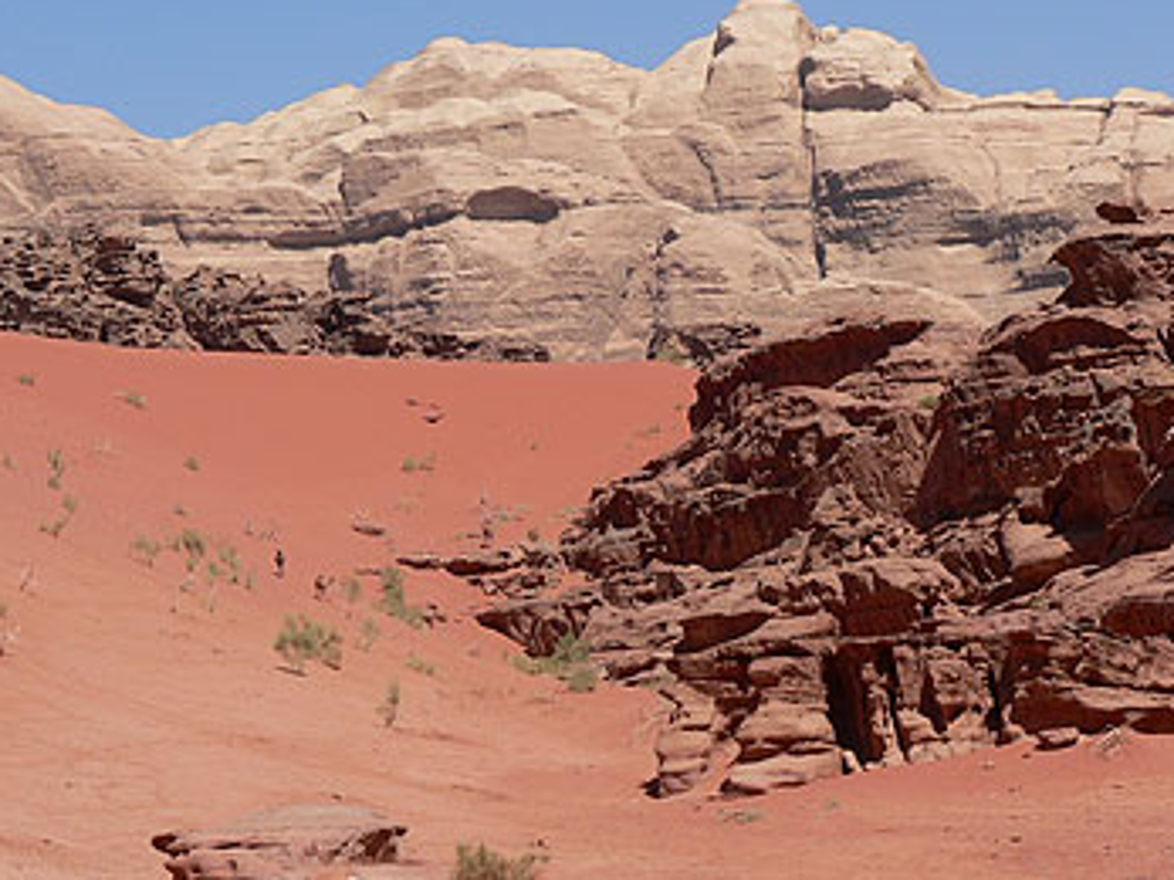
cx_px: 457
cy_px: 481
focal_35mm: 187
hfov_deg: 10.6
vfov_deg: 7.9
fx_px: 6340
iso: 80
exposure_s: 1/500
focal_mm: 24.1
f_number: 5.6
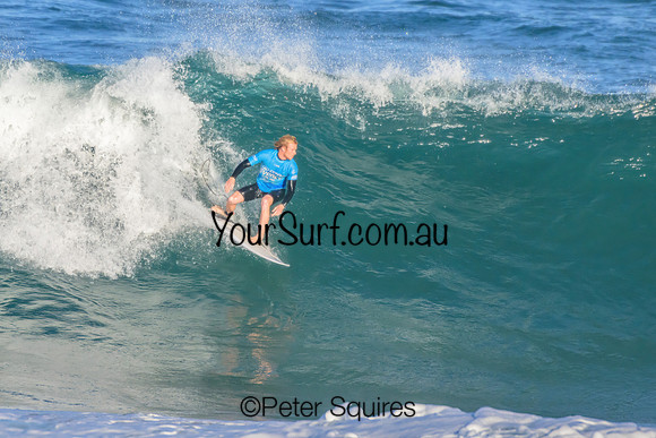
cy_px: 196
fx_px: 19057
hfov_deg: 2.0
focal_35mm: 1046
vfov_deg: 1.3
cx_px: 275
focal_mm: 900
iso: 2500
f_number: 11
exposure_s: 1/3200
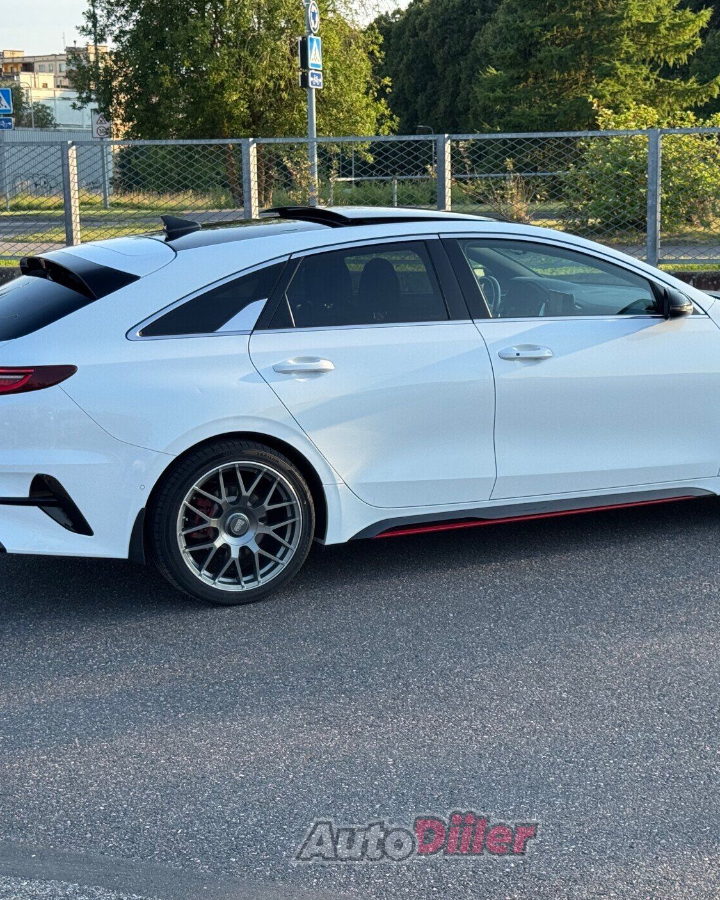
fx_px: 1731
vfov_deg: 29.1
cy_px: 461
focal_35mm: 65
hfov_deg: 23.5
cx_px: 416
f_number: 1.78
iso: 64
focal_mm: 6.76
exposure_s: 1/1076
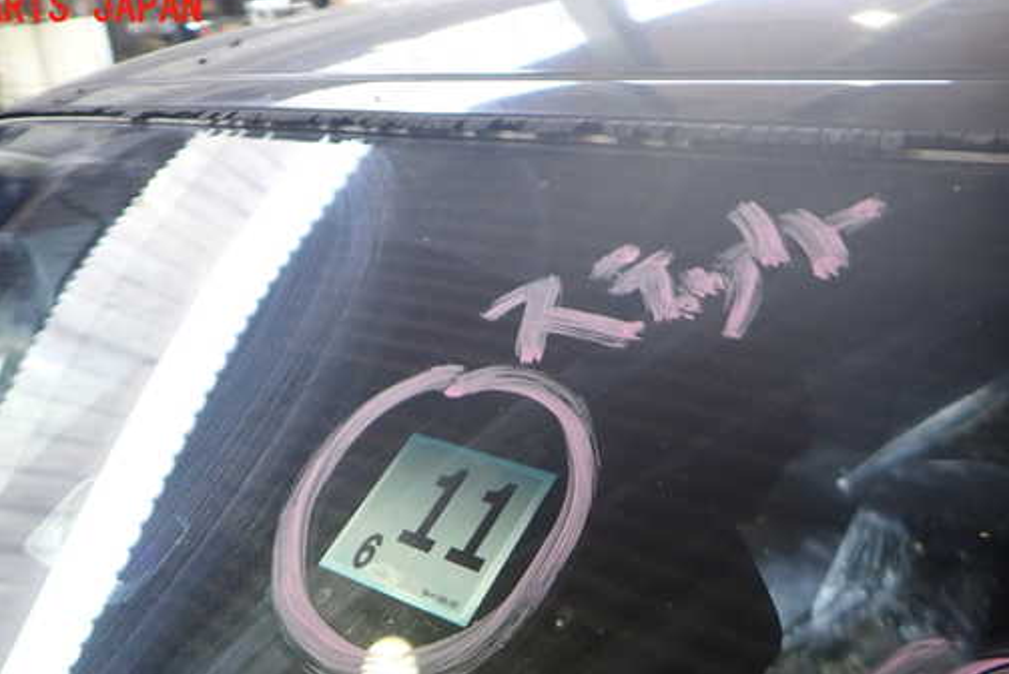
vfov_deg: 42.0
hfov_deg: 60.0
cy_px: 435
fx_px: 869
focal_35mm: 31
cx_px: 439
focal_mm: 4.5
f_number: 2
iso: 200
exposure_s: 1/80
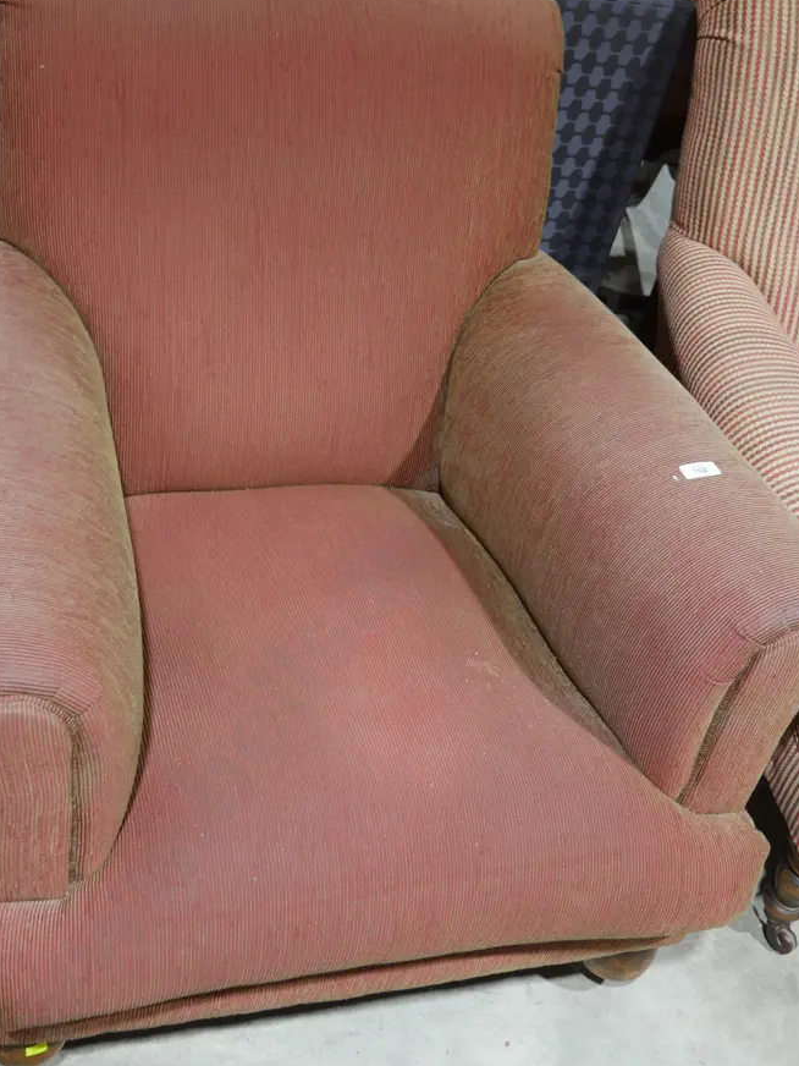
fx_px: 1446
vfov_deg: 40.4
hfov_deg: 30.9
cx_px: 406
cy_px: 539
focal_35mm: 47
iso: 500
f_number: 4.4
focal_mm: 20
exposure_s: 1/60
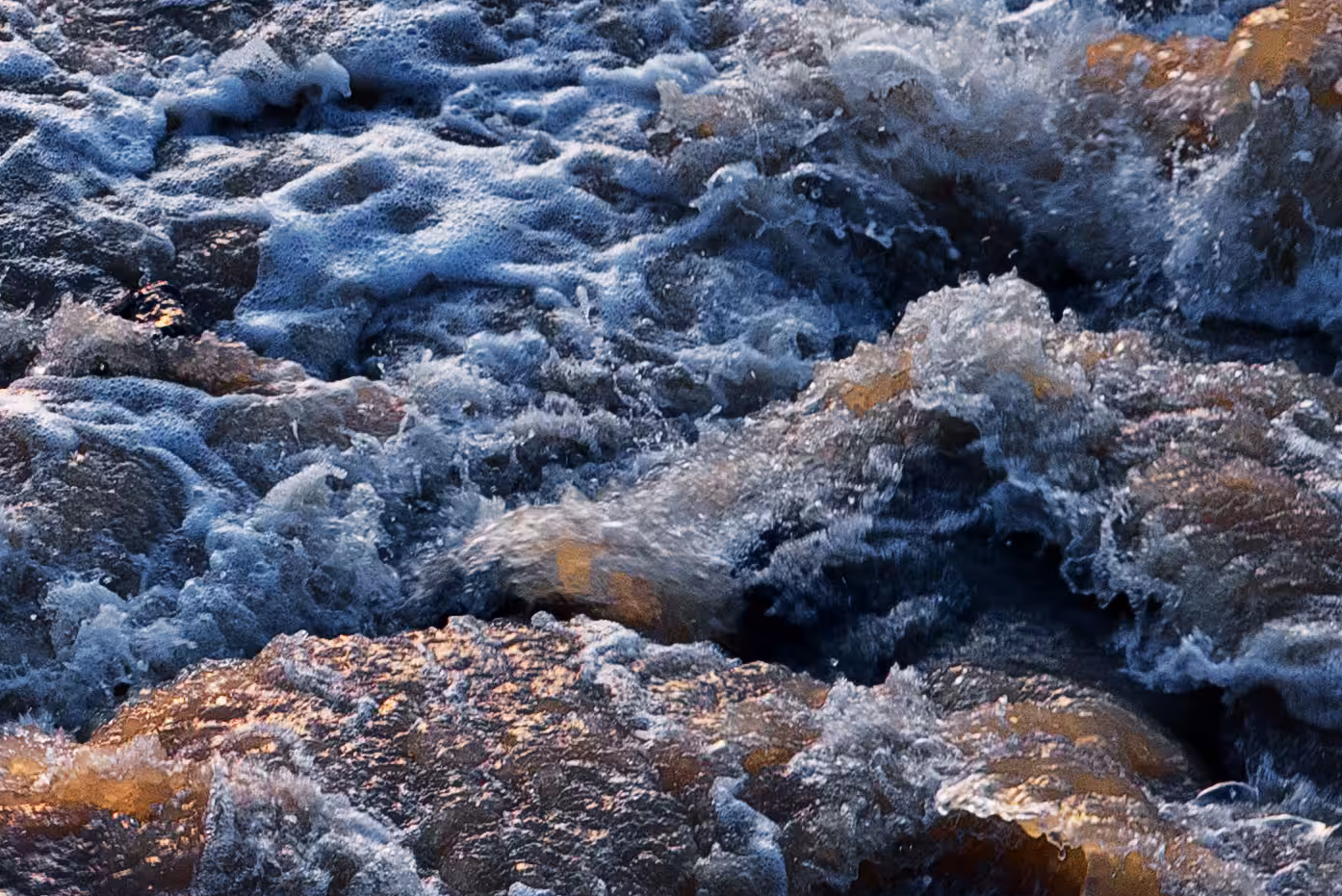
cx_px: -1185
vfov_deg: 4.6
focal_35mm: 302
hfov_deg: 6.6
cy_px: 325
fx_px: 11263
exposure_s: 1/160
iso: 400
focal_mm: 70
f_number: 6.3
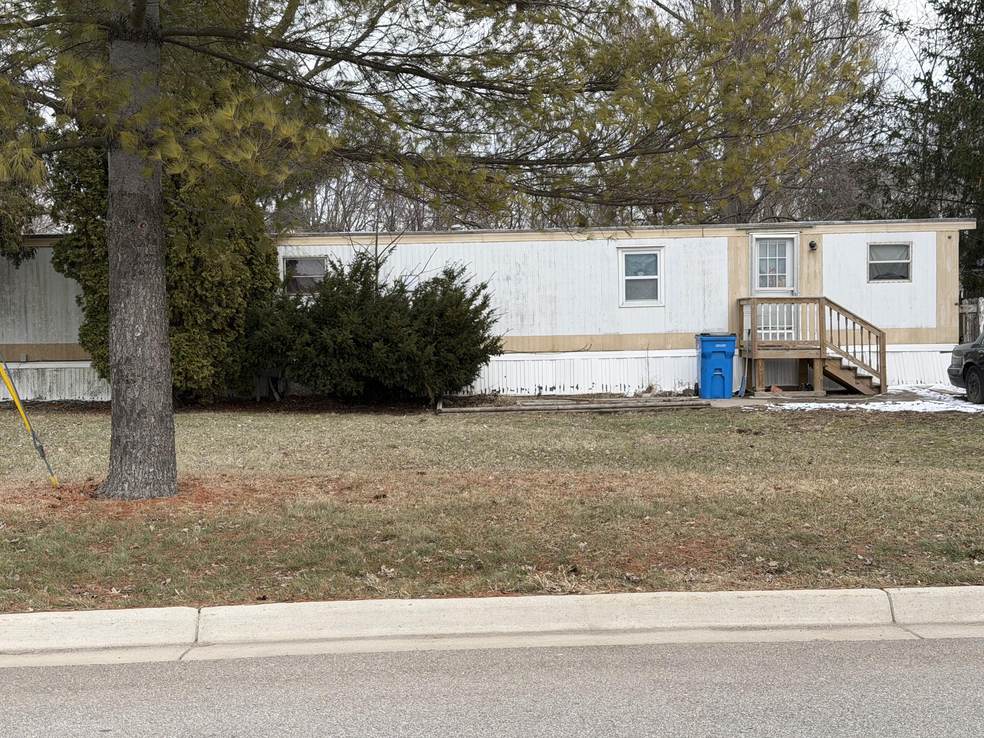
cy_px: 369
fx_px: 1364
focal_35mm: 48
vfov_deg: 30.3
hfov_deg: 39.7
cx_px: 492
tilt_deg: -2.1
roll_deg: +0.4
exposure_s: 1/1000
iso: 64
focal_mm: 6.76
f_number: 1.78
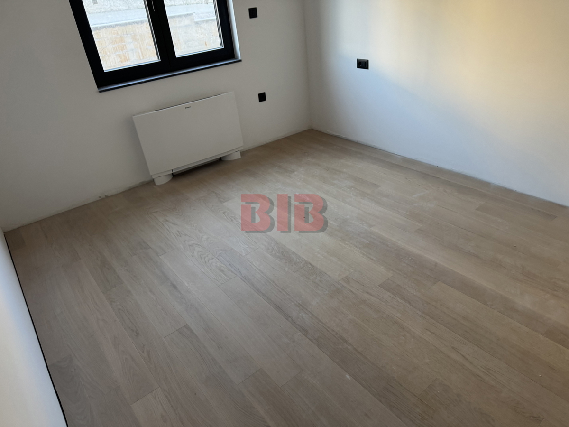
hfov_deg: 71.6
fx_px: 394
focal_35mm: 24
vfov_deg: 56.8
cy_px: 214
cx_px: 284
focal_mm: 6.76
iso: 200
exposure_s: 1/81
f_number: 1.78
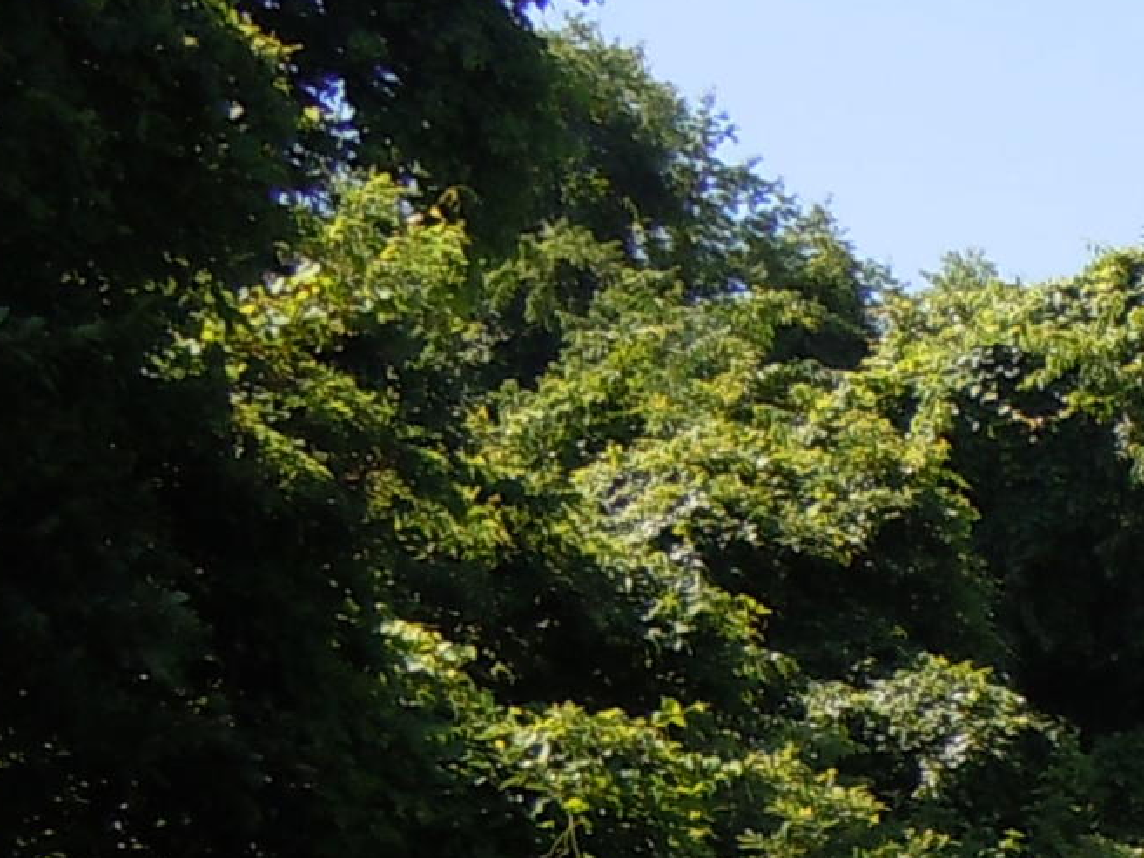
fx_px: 4528
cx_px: 1947
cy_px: 1349
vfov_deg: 10.4
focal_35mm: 137
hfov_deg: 13.2
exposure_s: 1/400
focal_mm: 5.4
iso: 100
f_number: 3.5
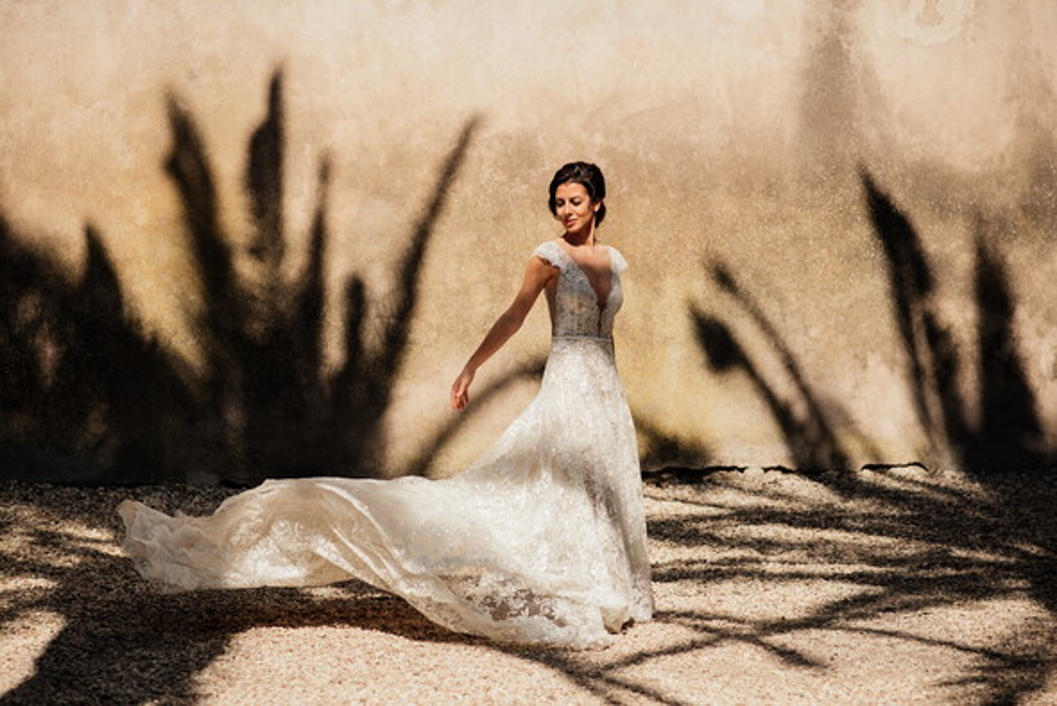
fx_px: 2497
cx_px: 528
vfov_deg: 16.1
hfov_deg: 23.9
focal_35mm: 85
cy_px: 353
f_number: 3.2
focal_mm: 85
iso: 160
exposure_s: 1/4000
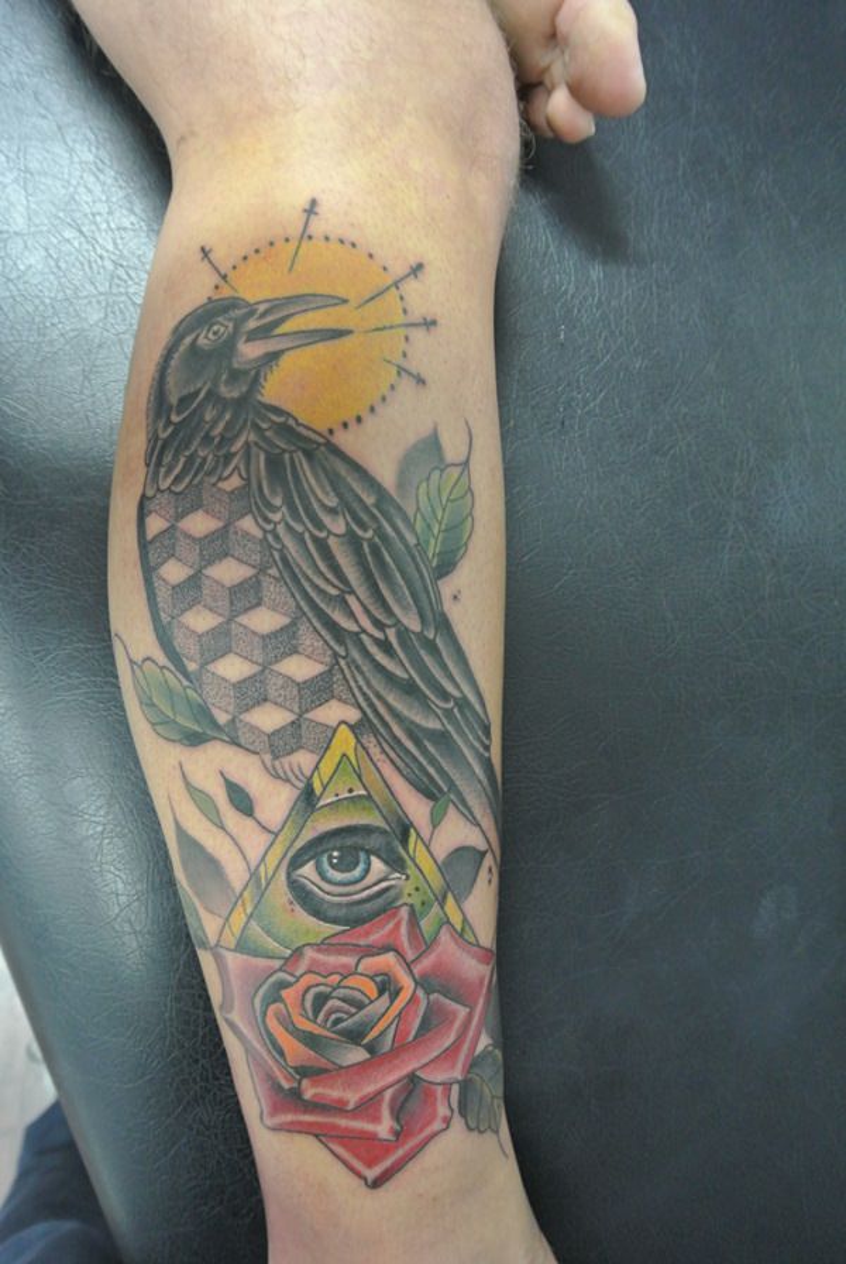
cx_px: 423
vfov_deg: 63.6
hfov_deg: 45.1
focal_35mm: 29
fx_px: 1019
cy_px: 632
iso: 800
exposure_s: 1/10
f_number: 3.5
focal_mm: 11
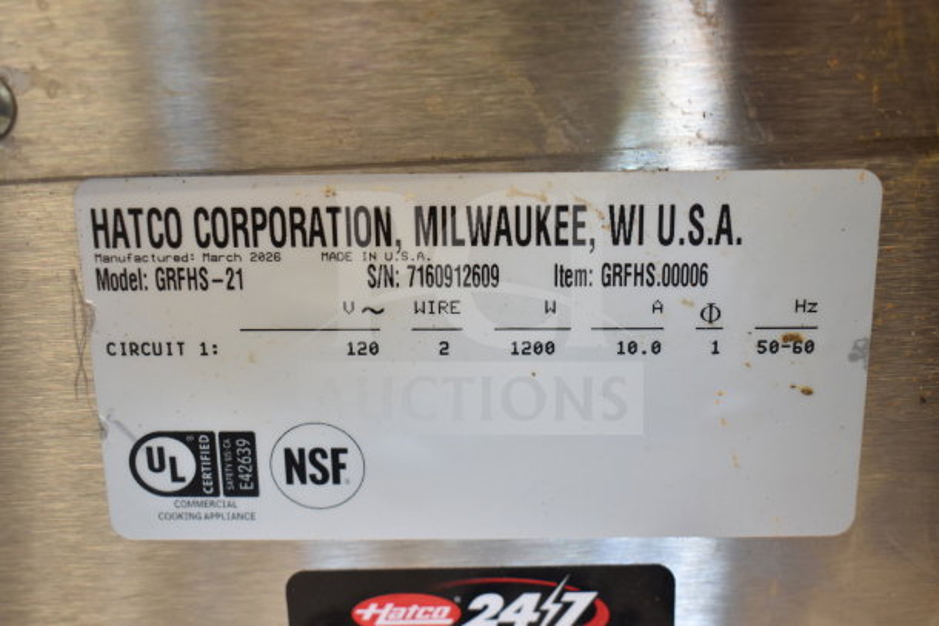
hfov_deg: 38.9
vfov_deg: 26.5
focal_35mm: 51
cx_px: 470
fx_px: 1330
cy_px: 313
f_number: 4.5
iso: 500
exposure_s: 1/50
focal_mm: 34
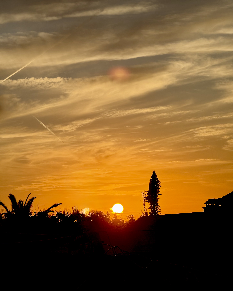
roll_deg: +4.3
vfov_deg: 15.3
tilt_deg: +4.1
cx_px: 117
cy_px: 143
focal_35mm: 126
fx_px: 1086
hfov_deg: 12.2
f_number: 2.8
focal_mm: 15.66
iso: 50
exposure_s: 1/2933
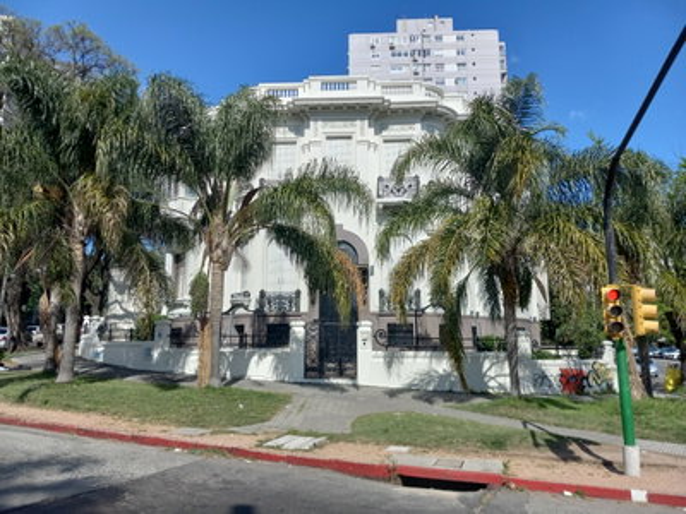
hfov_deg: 65.3
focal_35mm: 27
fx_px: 535
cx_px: 343
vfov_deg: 51.4
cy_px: 257
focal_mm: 3.94
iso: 40
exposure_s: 1/2584
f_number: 1.8
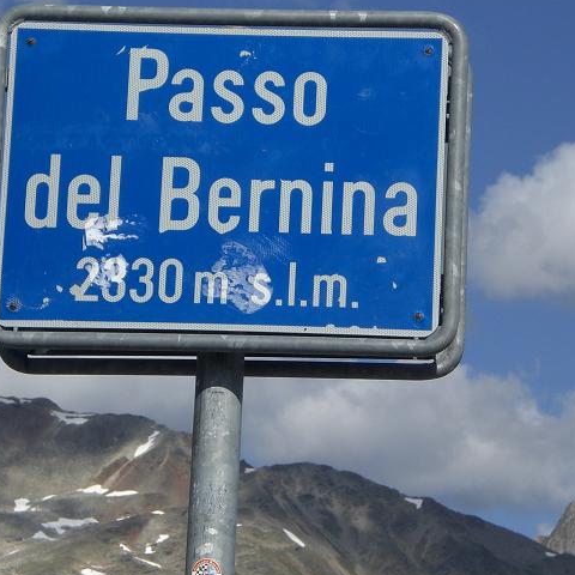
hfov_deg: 10.3
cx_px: 289
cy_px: 210
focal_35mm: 170
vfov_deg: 10.3
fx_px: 3195
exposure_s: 1/500
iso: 50
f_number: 5.4
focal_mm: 16.51
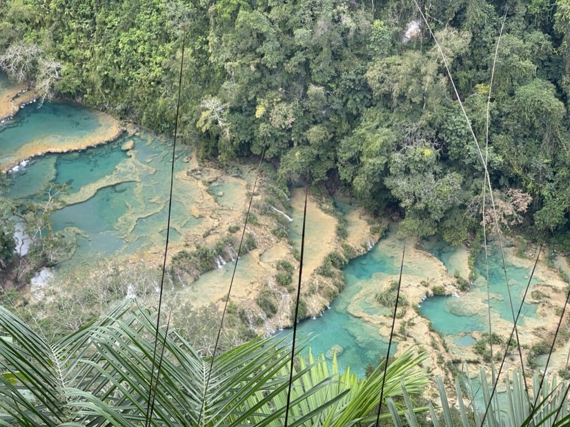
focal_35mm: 64
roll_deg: +4.3
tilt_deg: -36.5
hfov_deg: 30.3
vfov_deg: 22.9
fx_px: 1054
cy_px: 214
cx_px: 285
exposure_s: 1/122
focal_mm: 7.5
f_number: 2.2
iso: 32
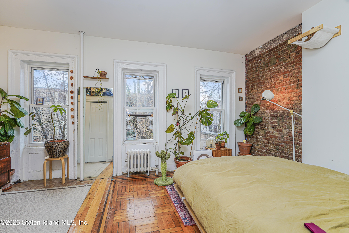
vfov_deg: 73.7
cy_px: 116
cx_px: 174
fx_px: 155
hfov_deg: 96.7
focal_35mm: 16
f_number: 4
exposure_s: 1/30
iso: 100
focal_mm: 16
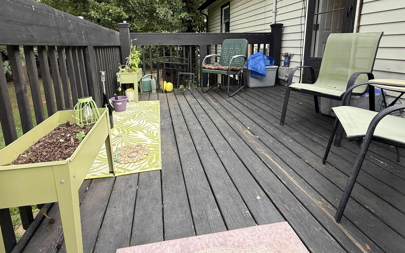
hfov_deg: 88.0
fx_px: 210
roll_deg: +1.8
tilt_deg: -9.2
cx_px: 196
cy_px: 87
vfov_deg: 61.0
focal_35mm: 19
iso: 125
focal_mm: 2.22
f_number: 2.2
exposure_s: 1/99
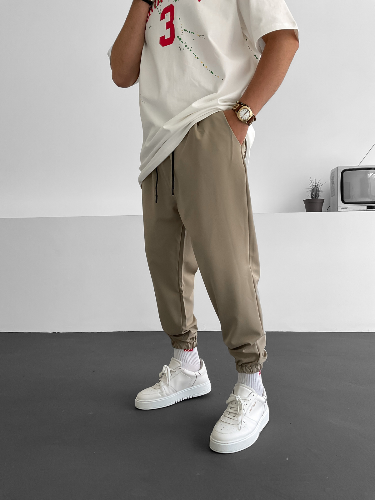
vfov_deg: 61.7
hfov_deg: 48.2
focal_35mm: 29
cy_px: 250
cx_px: 188
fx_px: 419
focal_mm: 3
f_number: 1.8
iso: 40
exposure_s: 1/120
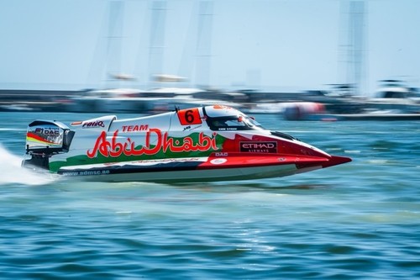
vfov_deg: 6.9
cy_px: 140
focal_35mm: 200
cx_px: 210
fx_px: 2332
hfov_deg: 10.3
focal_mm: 200
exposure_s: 1/100
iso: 100
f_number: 20
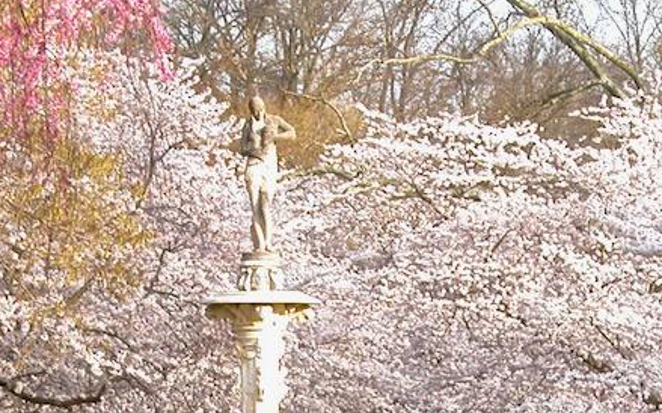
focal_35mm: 309
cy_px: 535
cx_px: 299
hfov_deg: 6.8
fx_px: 5573
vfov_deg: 4.2
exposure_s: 1/198
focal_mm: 25.4
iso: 100
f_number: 4.1
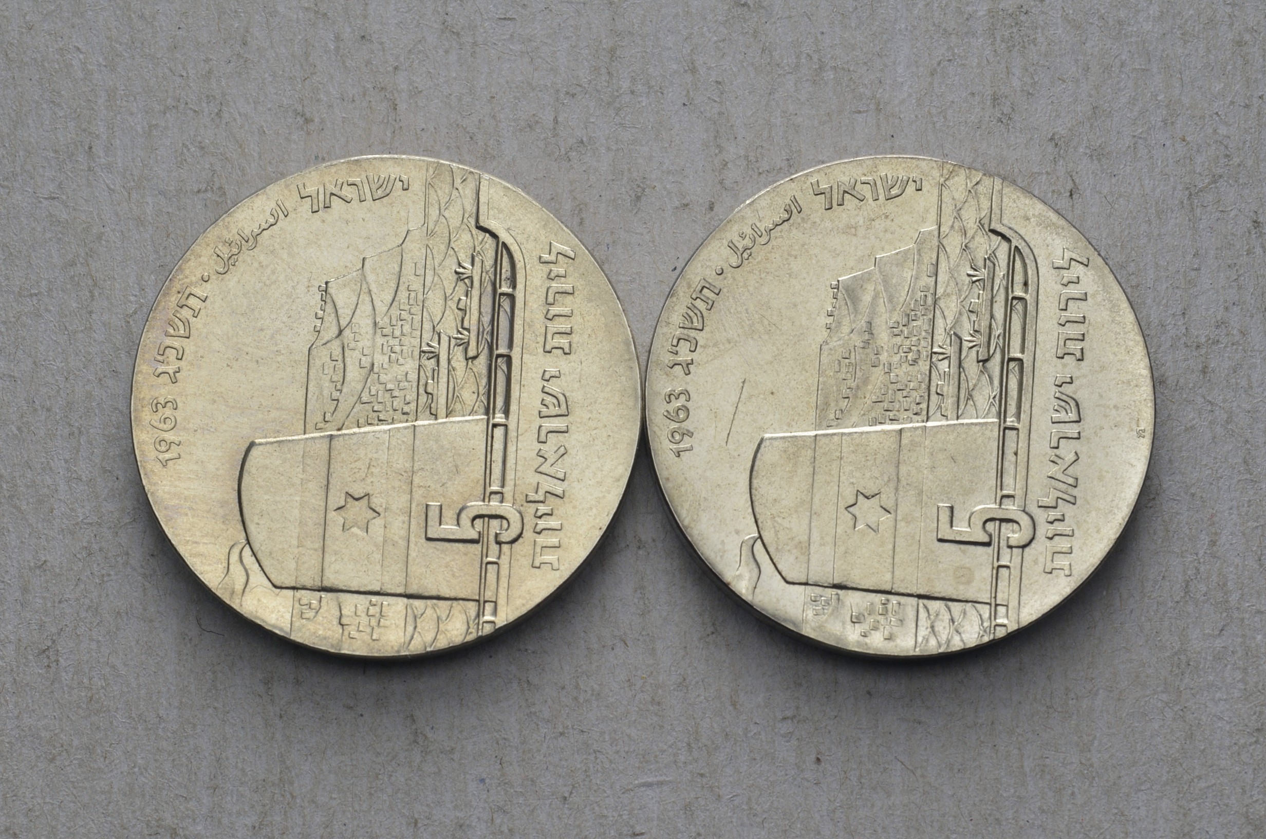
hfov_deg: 26.0
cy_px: 420
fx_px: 2737
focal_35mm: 78
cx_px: 633
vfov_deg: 17.4
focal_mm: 52
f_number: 14
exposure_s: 1/250
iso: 400
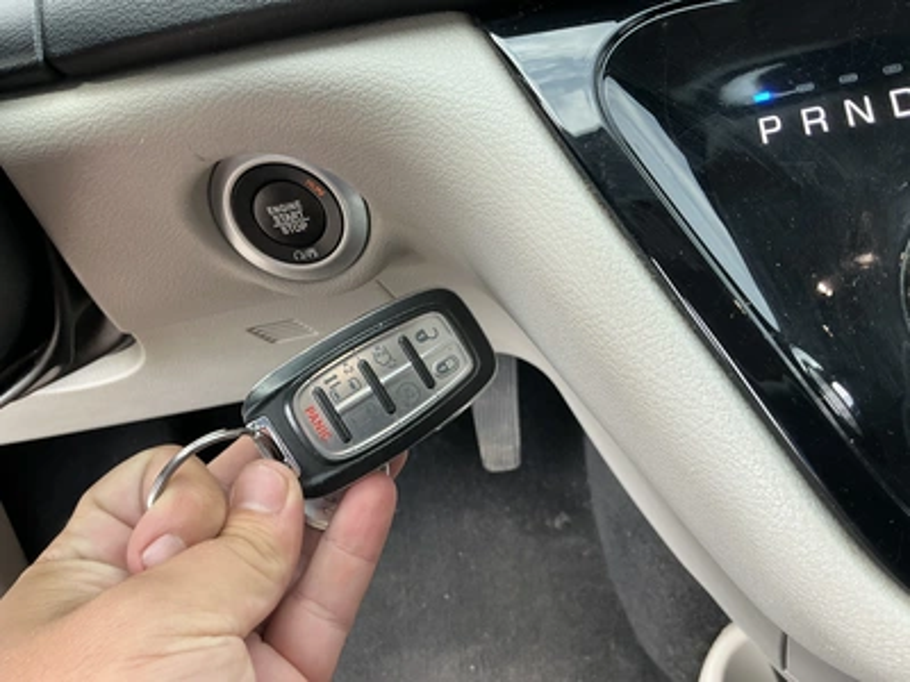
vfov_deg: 49.7
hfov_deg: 63.4
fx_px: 736
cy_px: 341
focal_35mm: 28
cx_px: 455
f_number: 1.8
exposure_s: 1/122
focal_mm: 3
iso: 25
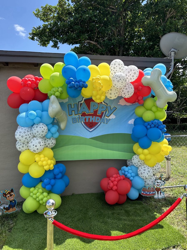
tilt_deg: -0.8
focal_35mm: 26
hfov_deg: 53.1
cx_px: 94
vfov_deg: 67.3
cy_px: 125
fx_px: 187
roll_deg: +1.5
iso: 50
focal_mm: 5.7
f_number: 1.5
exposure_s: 1/1869
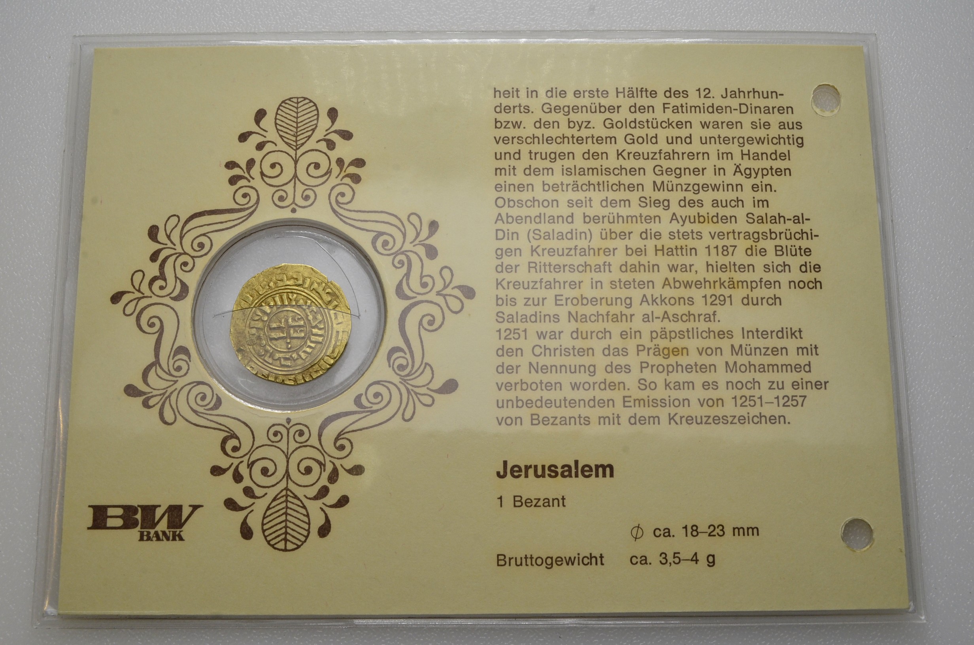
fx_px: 1053
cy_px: 322
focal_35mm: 39
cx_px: 487
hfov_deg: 49.6
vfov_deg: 34.1
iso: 400
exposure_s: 1/250
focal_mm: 26
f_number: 14
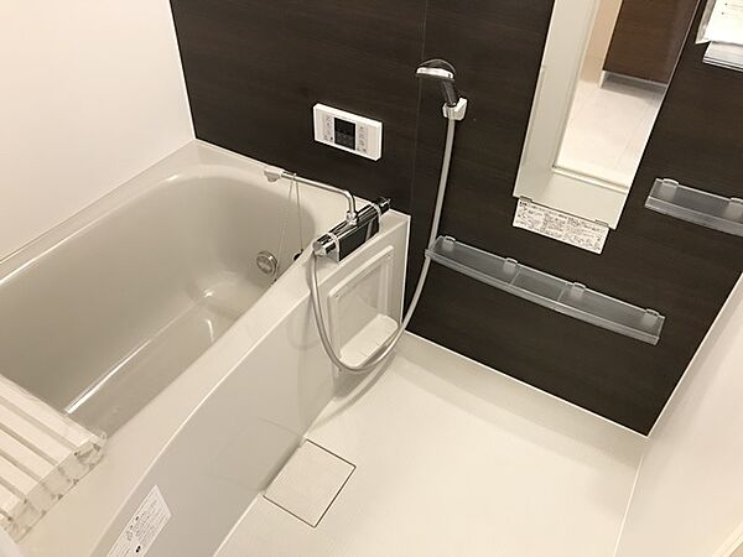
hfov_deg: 63.4
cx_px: 372
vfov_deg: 49.7
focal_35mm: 28
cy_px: 278
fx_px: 601
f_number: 1.8
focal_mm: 3.99
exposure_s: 1/17
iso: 100
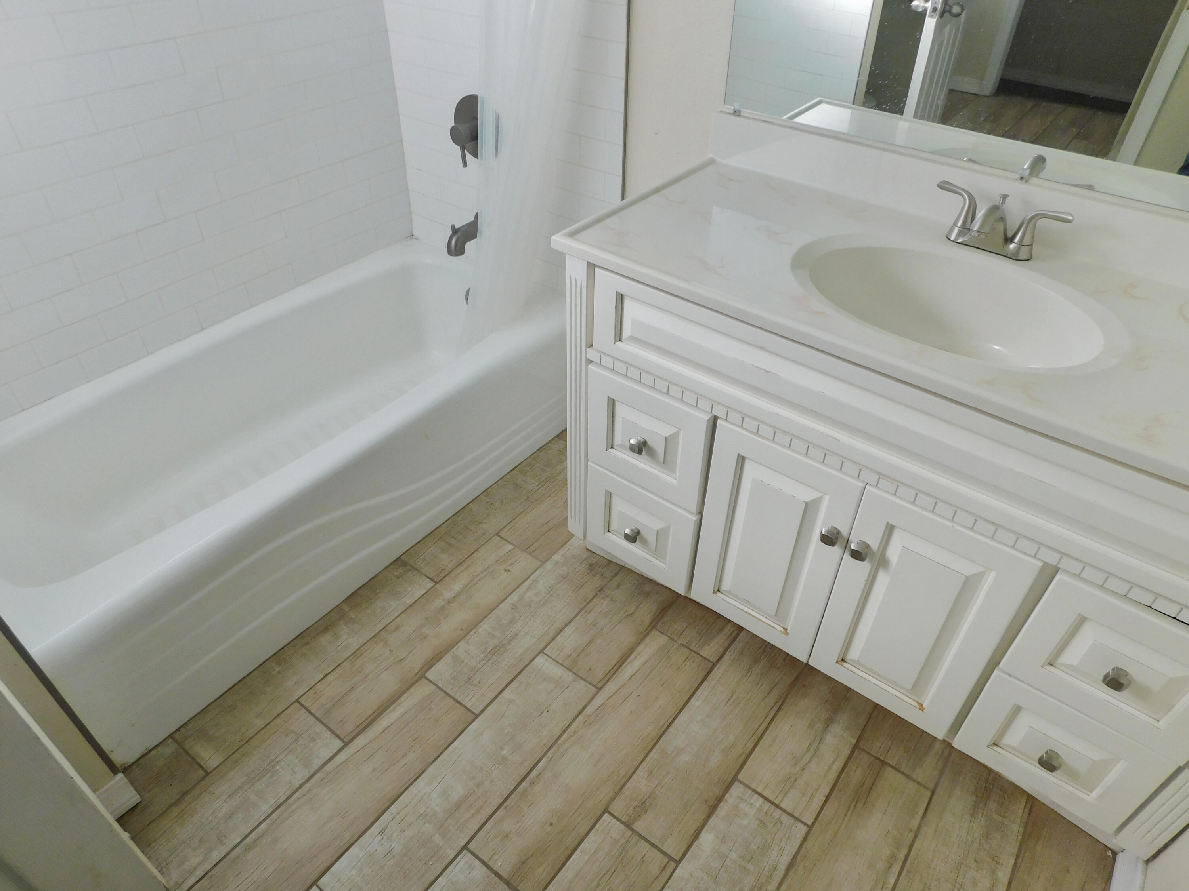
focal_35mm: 23
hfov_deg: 73.9
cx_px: 594
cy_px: 446
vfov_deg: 58.9
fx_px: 790
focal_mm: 4
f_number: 3
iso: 125
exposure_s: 1/160
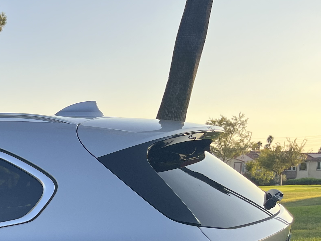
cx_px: -77
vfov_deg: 20.6
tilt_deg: -12.0
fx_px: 612
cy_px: 297
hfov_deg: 25.9
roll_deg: +1.9
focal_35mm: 66
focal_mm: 5.1
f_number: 1.6
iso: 50
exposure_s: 1/469
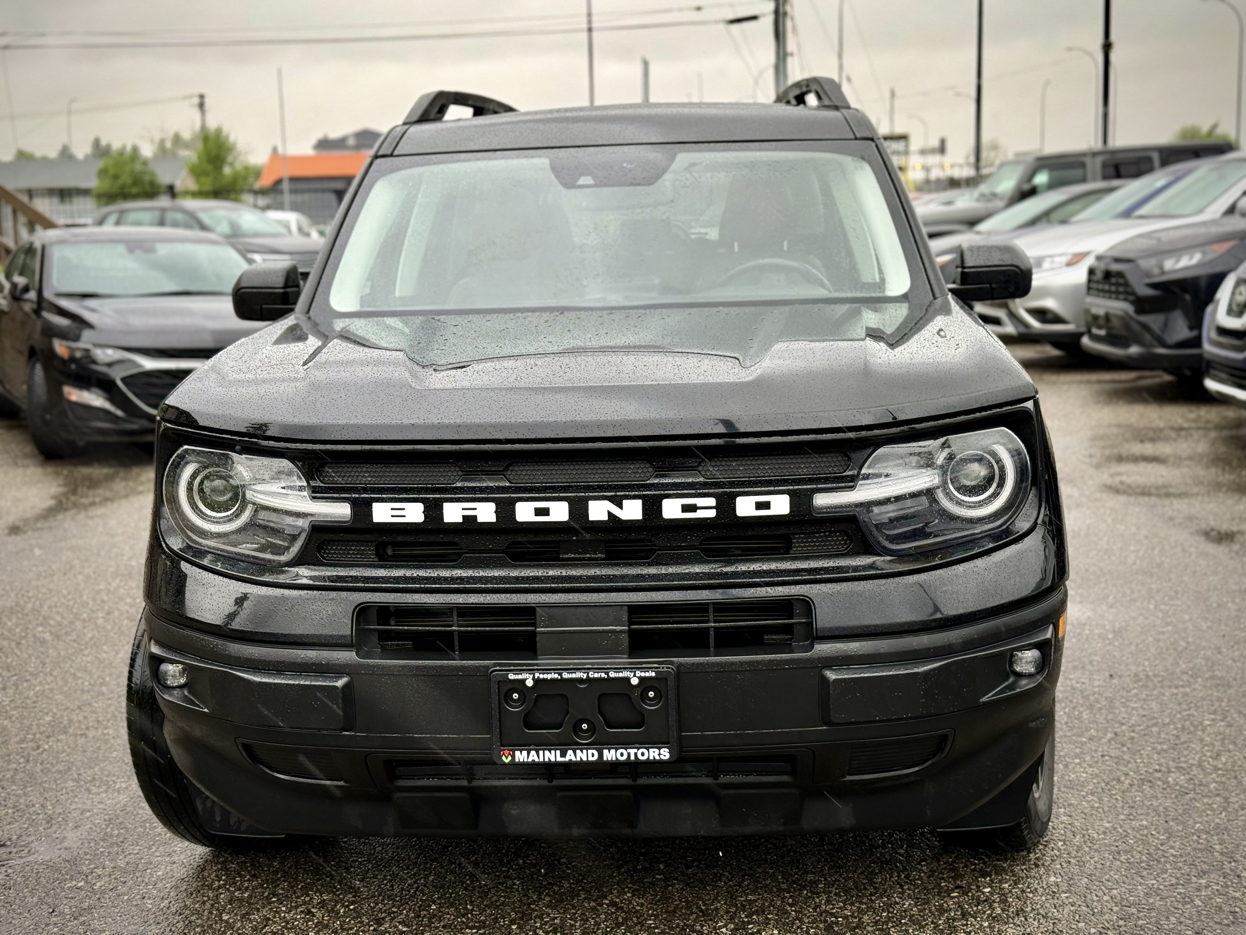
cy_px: 468
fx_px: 1728
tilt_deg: -7.6
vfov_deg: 30.3
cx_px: 623
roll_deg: +2.2
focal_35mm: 48
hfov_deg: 39.7
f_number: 1.78
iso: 64
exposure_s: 1/405
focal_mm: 6.76
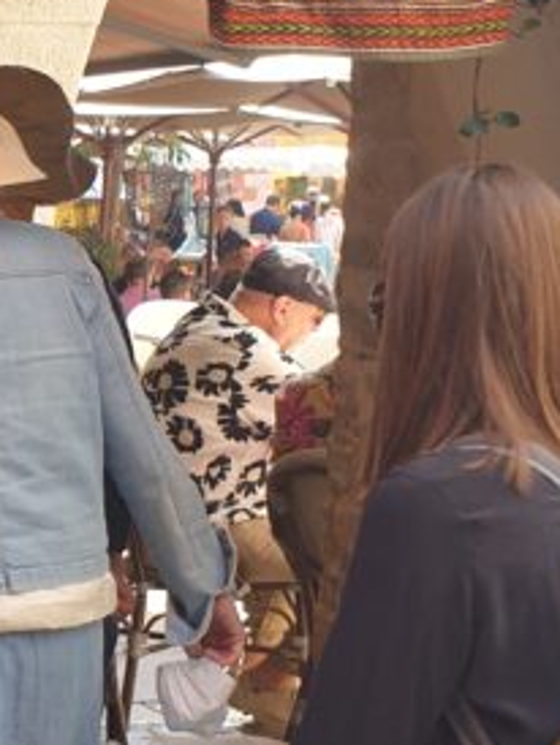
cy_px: 351
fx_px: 2089
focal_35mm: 97
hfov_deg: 14.4
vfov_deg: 20.2
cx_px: -242
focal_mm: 4.3
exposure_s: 1/193
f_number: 2.4
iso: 50
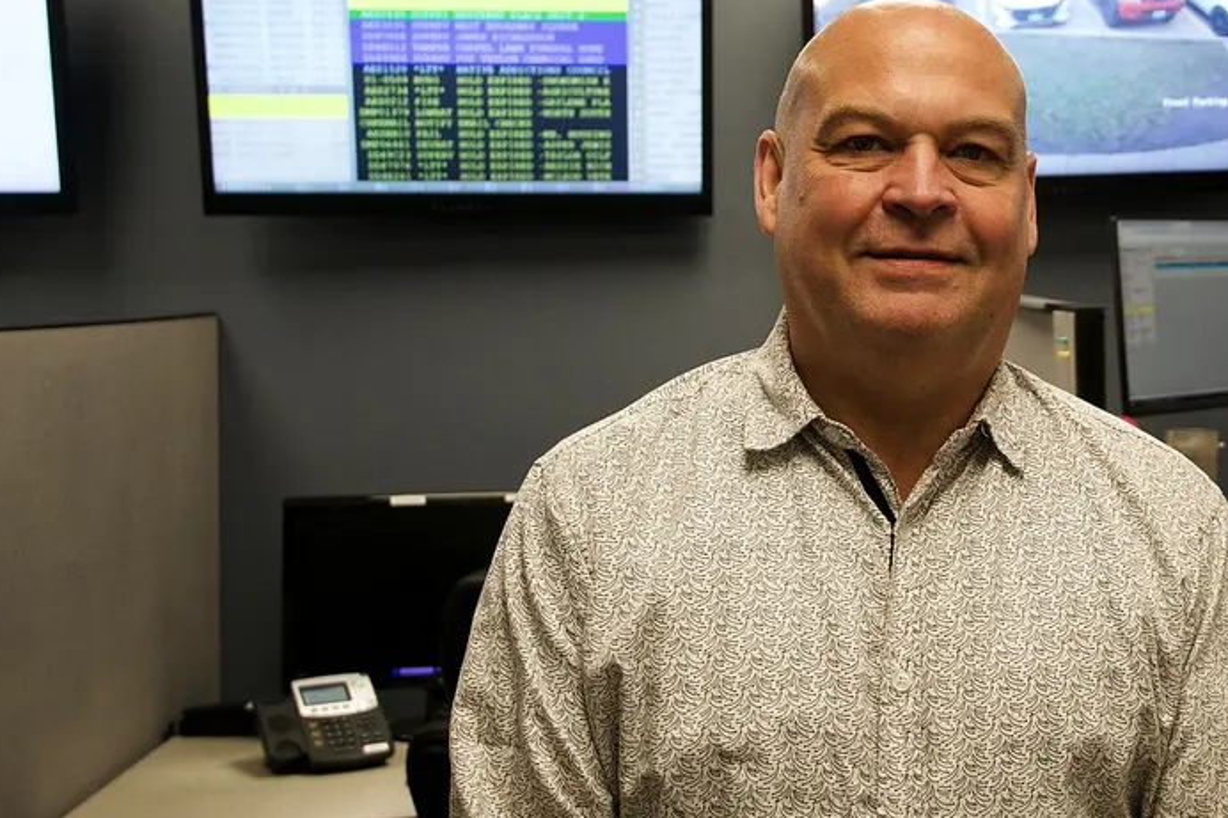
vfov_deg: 22.5
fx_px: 2042
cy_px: 252
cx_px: 896
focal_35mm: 60
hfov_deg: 32.9
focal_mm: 23
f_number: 4
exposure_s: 1/160
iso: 1250
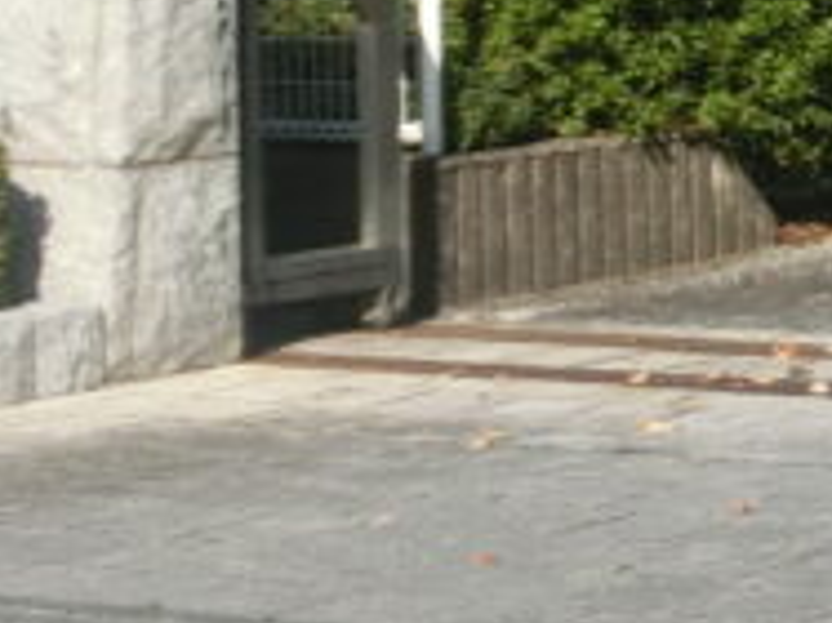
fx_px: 4636
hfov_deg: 9.5
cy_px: -134
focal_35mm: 193
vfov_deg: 7.6
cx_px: 1740
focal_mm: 5.36
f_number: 8.9
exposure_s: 1/160
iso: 80
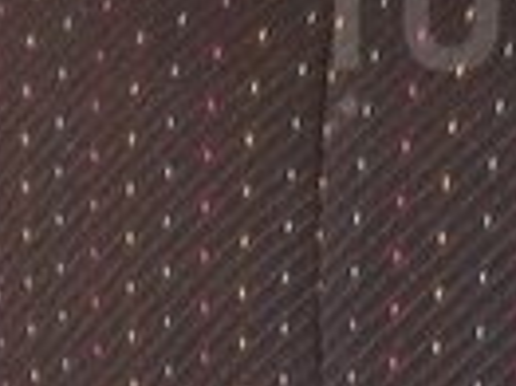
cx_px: 705
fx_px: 2323
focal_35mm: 156
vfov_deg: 9.4
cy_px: 10
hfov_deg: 12.2
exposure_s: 1/33
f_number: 2.2
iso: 125
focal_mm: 3.3
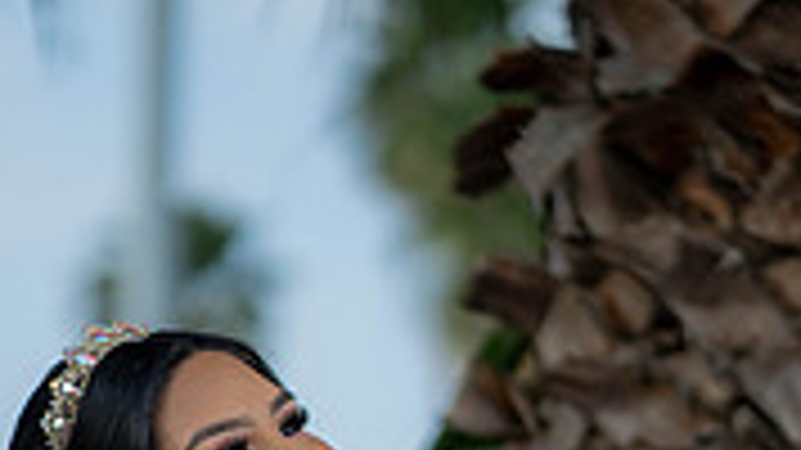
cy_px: 932
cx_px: 189
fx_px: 4777
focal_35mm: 225
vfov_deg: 5.3
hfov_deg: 9.6
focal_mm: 85
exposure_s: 1/2500
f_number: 1.8
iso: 125
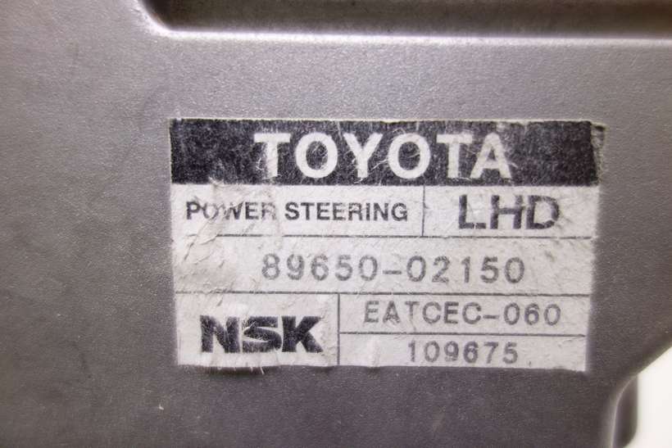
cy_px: 224
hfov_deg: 65.5
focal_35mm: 28
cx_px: 336
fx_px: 523
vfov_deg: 46.4
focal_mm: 10.4
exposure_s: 1/100
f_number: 1.8
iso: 125
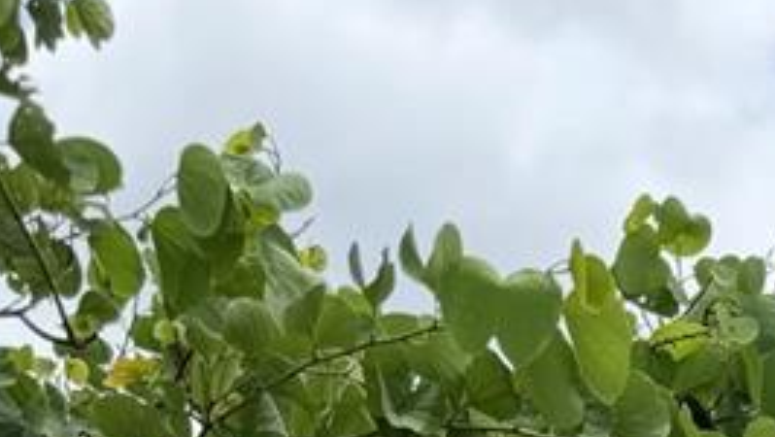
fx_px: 2426
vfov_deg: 8.1
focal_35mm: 118
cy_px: 1483
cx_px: 865
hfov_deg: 17.5
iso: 80
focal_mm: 6.76
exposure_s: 1/3953
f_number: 1.78
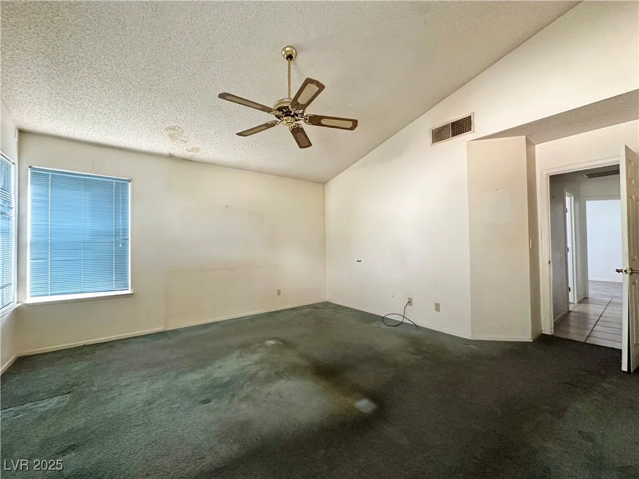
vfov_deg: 85.7
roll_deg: +0.4
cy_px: 240
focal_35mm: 14
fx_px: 258
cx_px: 320
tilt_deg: +1.9
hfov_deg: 102.1
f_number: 2.2
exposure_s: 1/60
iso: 400
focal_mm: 2.22
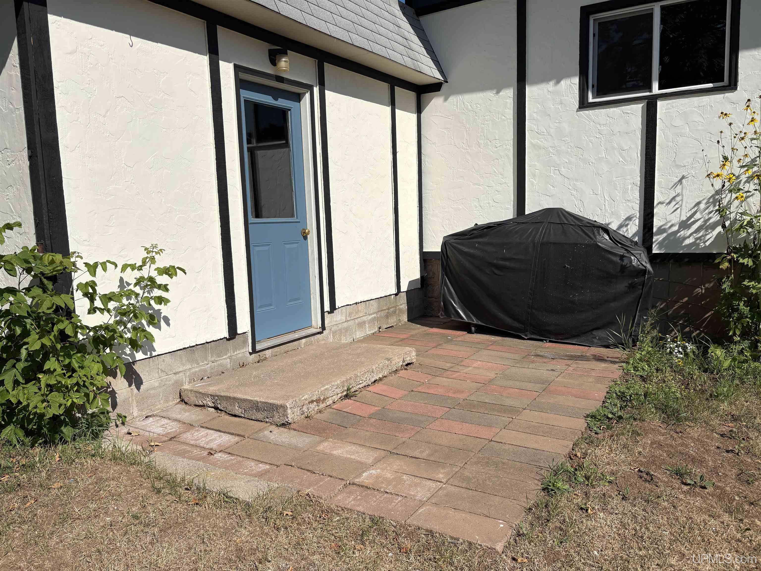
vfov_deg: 53.1
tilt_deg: -7.6
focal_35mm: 26
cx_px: 380
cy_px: 286
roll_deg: +2.1
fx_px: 572
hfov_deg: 67.3
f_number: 1.6
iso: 50
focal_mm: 5.96
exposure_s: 1/8850
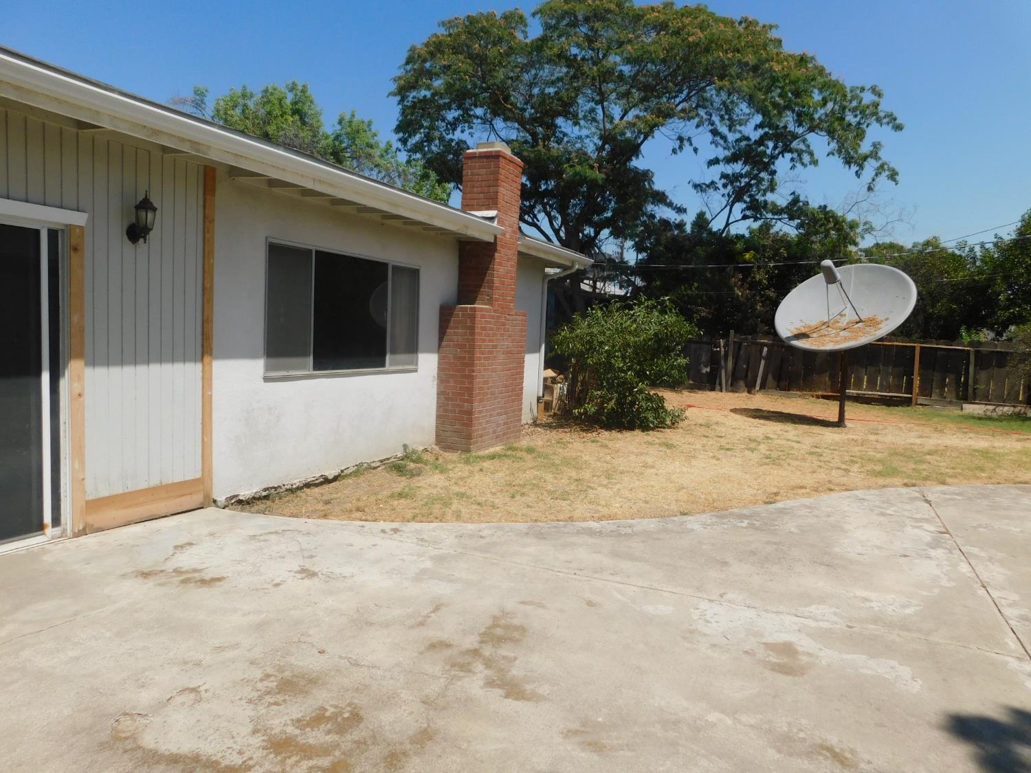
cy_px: 386
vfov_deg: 58.9
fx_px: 685
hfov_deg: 73.9
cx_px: 516
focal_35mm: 23
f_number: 6
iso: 125
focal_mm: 4
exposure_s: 1/640
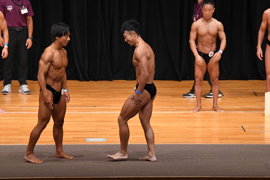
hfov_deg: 9.2
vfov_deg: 6.1
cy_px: 90
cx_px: 135
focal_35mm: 225
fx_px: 1687
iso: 4000
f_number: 5.6
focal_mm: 150
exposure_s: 1/400
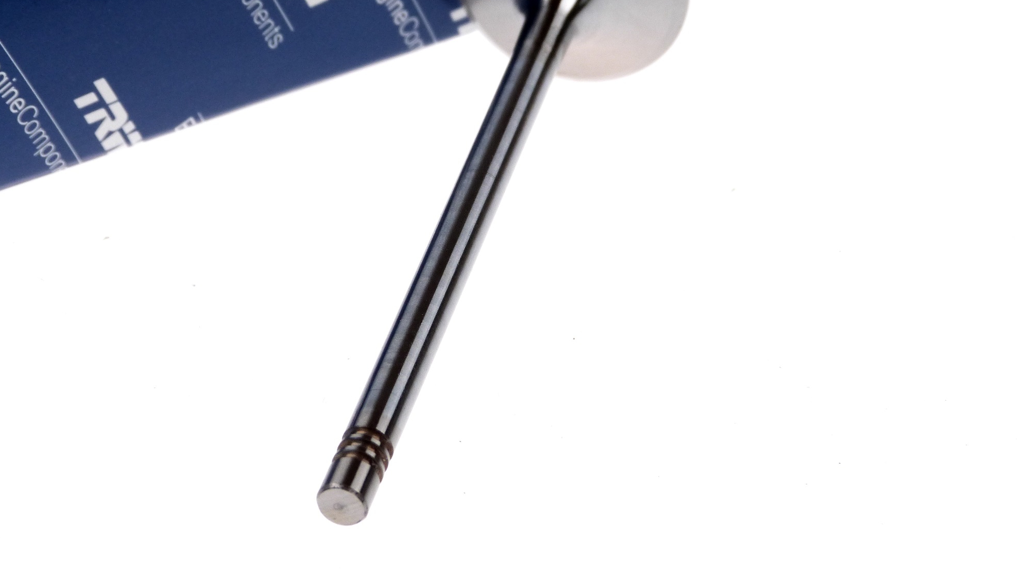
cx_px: 512
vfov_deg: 9.0
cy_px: 198
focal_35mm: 134
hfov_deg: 16.0
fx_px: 3631
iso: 200
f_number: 4
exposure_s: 1/250
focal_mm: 21.9
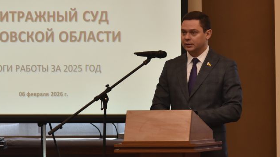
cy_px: 52
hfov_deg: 12.2
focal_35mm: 177
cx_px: 156
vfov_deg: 6.9
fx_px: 1314
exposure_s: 1/500
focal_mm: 105
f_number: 4
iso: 1000
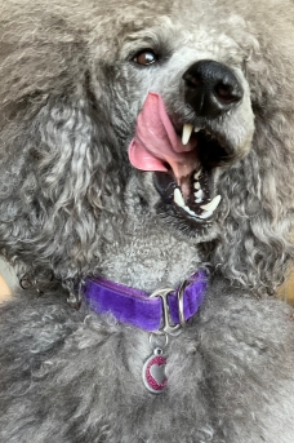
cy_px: 300
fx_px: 540
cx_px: 221
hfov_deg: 30.0
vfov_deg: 43.8
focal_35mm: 44
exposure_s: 1/60
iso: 100
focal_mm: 3
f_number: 1.8
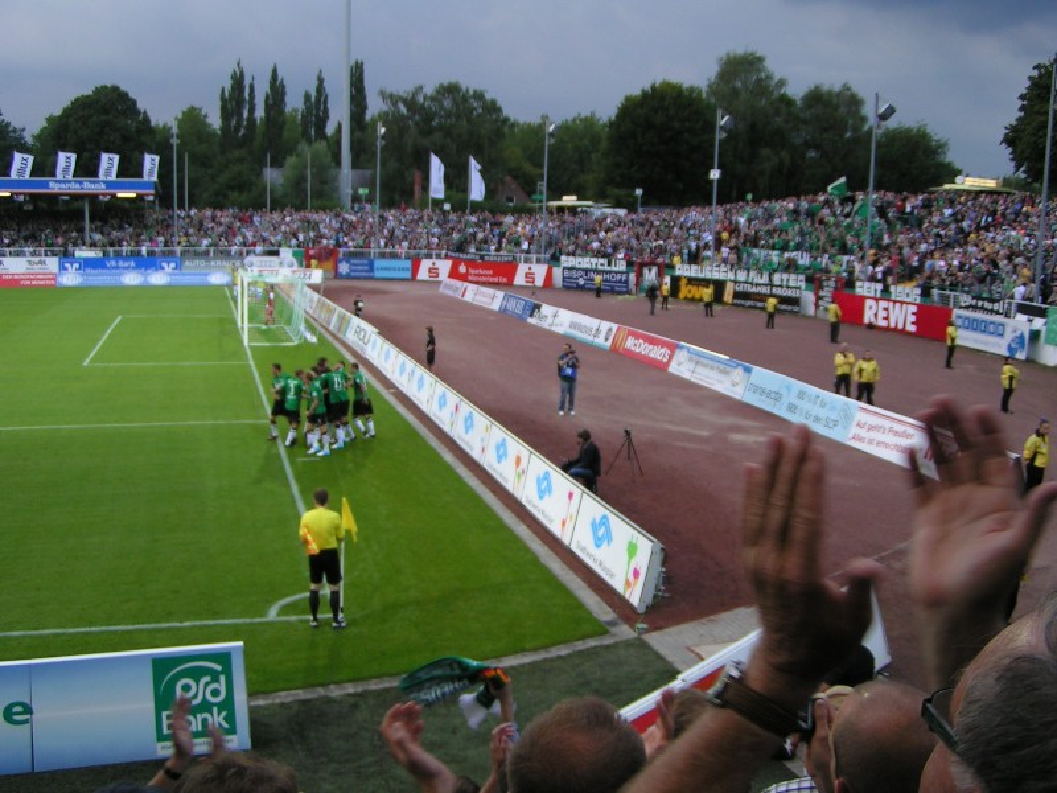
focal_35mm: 38
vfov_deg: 37.7
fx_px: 1160
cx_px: 528
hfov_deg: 49.0
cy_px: 396
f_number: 3.2
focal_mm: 5.8
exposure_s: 1/60
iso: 50
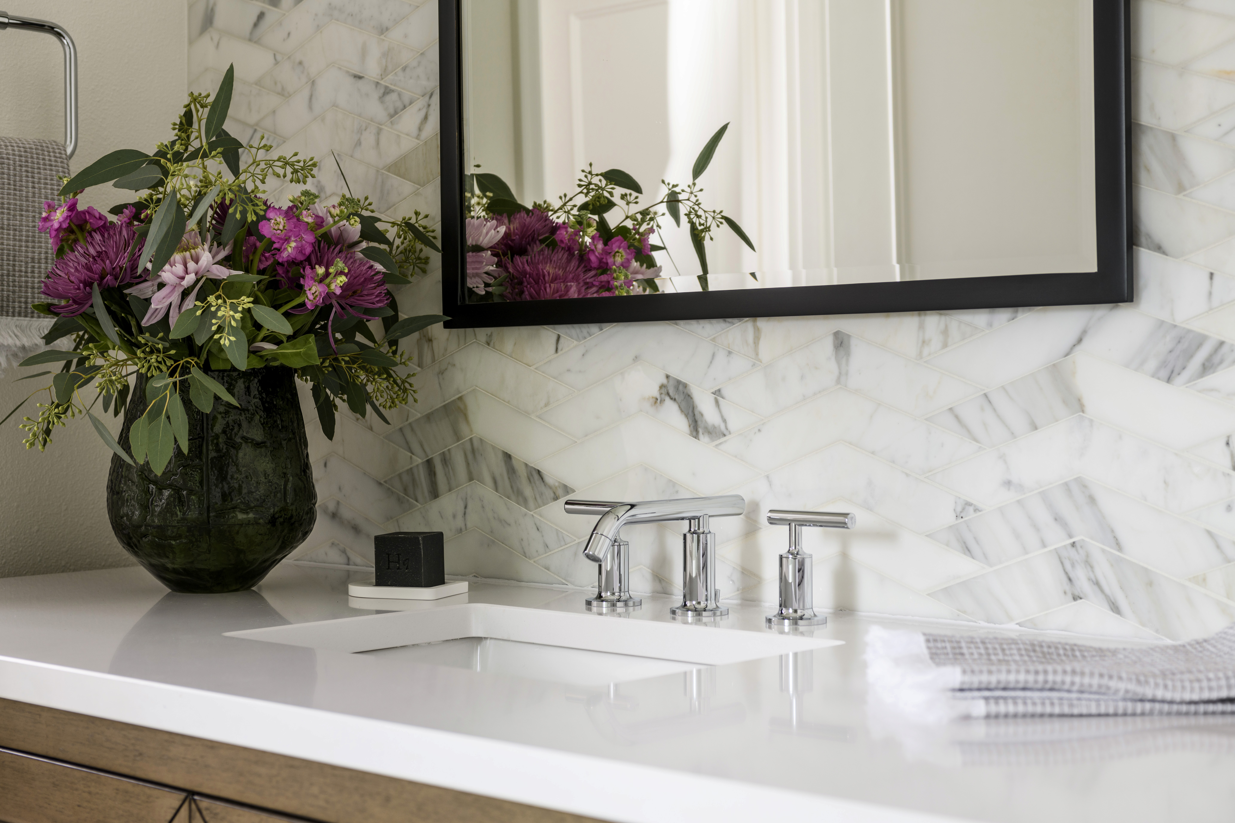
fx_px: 1921
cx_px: 618
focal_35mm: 56
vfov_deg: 24.2
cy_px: 412
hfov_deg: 35.6
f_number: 8
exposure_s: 1/3
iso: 100
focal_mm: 56
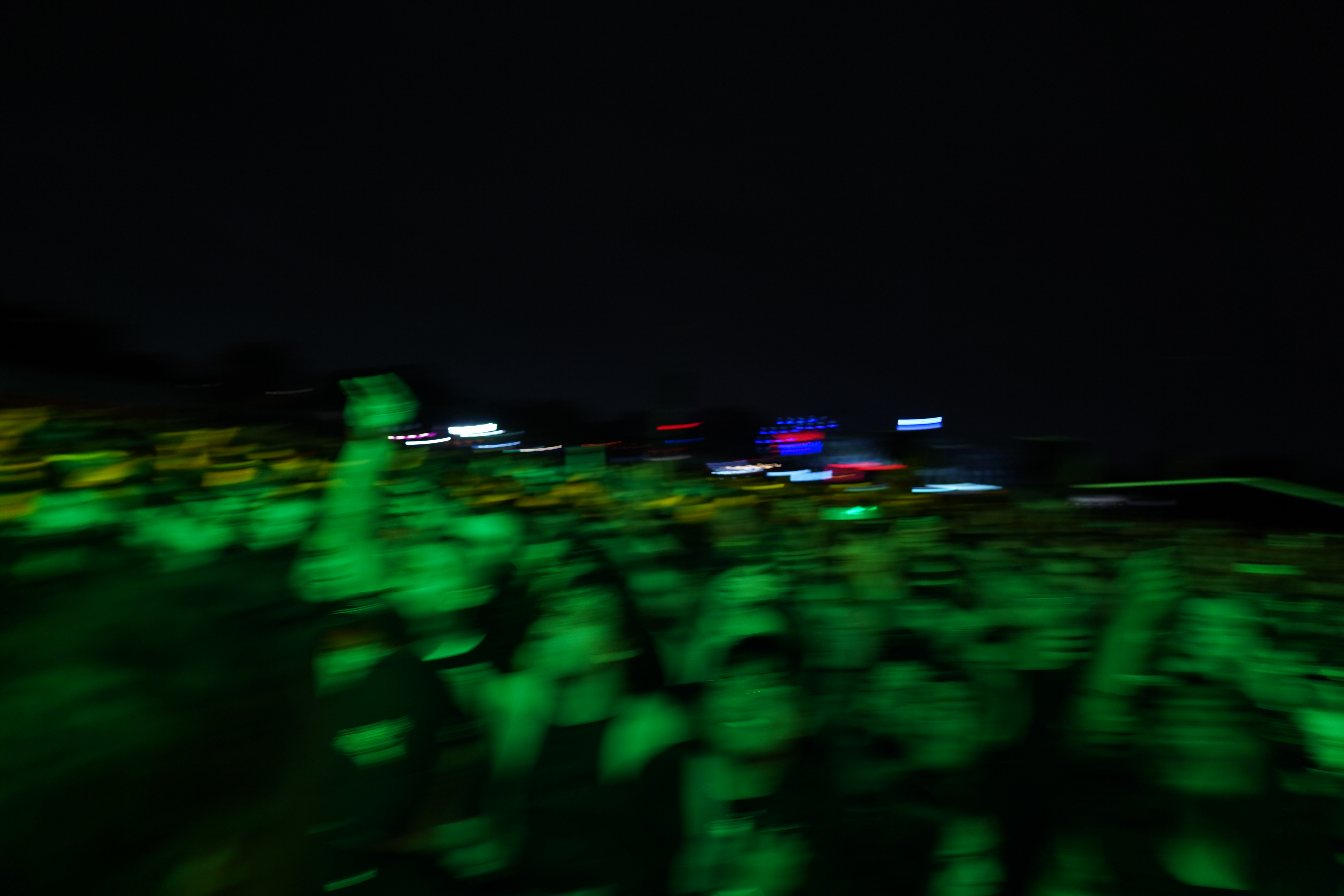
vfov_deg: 53.1
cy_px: 448
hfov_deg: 73.7
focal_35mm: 24
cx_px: 672
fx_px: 896
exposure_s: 1/30
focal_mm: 24
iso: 800
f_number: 4
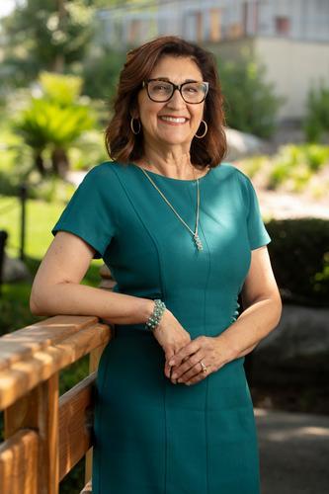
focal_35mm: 110
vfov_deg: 18.6
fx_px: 1509
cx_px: 164
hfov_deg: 12.4
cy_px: 247
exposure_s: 1/250
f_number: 6.3
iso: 250
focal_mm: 110
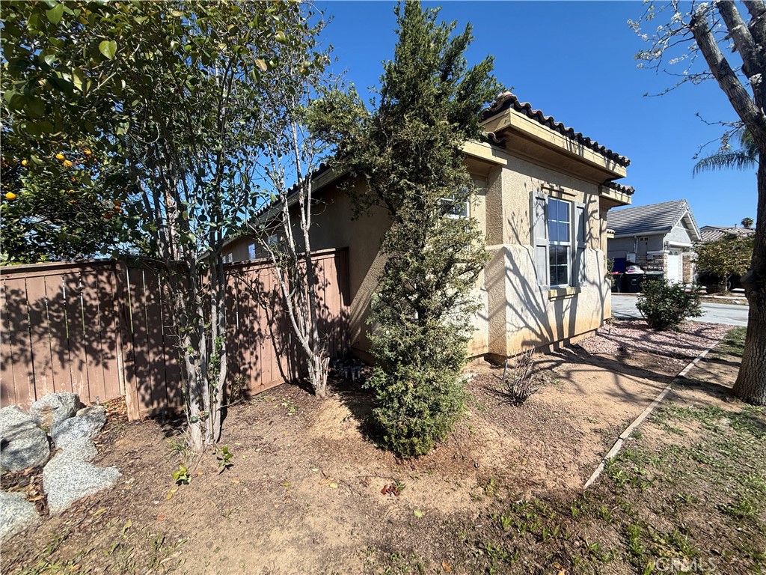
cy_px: 288
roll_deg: +2.3
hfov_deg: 102.1
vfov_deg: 85.7
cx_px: 383
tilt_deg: -2.0
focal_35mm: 14
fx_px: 310
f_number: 2.2
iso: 50
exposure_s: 1/1572
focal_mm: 2.22
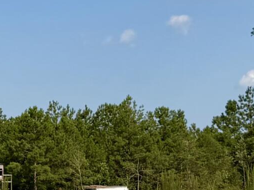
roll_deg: +0.7
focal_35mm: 142
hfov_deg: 13.1
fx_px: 1042
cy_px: 192
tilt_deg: -2.1
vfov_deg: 10.4
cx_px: -133
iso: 80
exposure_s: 1/5714
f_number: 1.78
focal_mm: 6.76
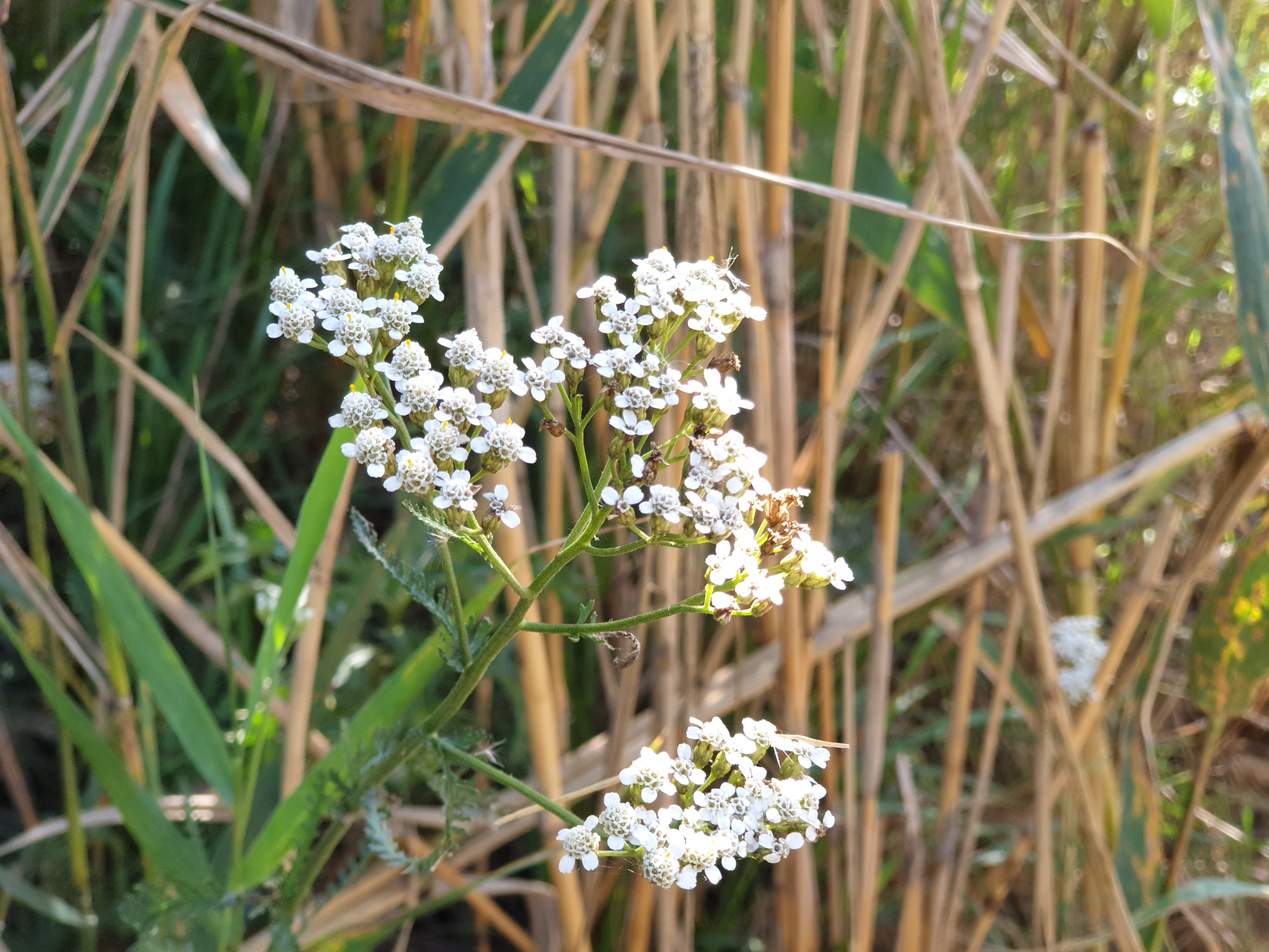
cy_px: 476
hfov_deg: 36.8
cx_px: 634
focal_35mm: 52
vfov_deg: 28.0
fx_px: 1906
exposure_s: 1/100
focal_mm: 6
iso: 50
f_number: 2.4
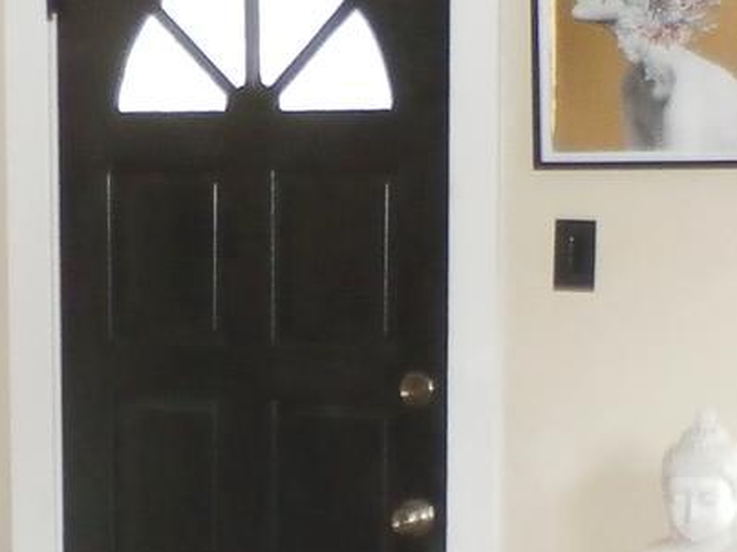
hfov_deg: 15.5
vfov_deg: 11.6
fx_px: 2703
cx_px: 194
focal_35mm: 127
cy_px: 521
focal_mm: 4.5
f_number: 3
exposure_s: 1/30
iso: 320
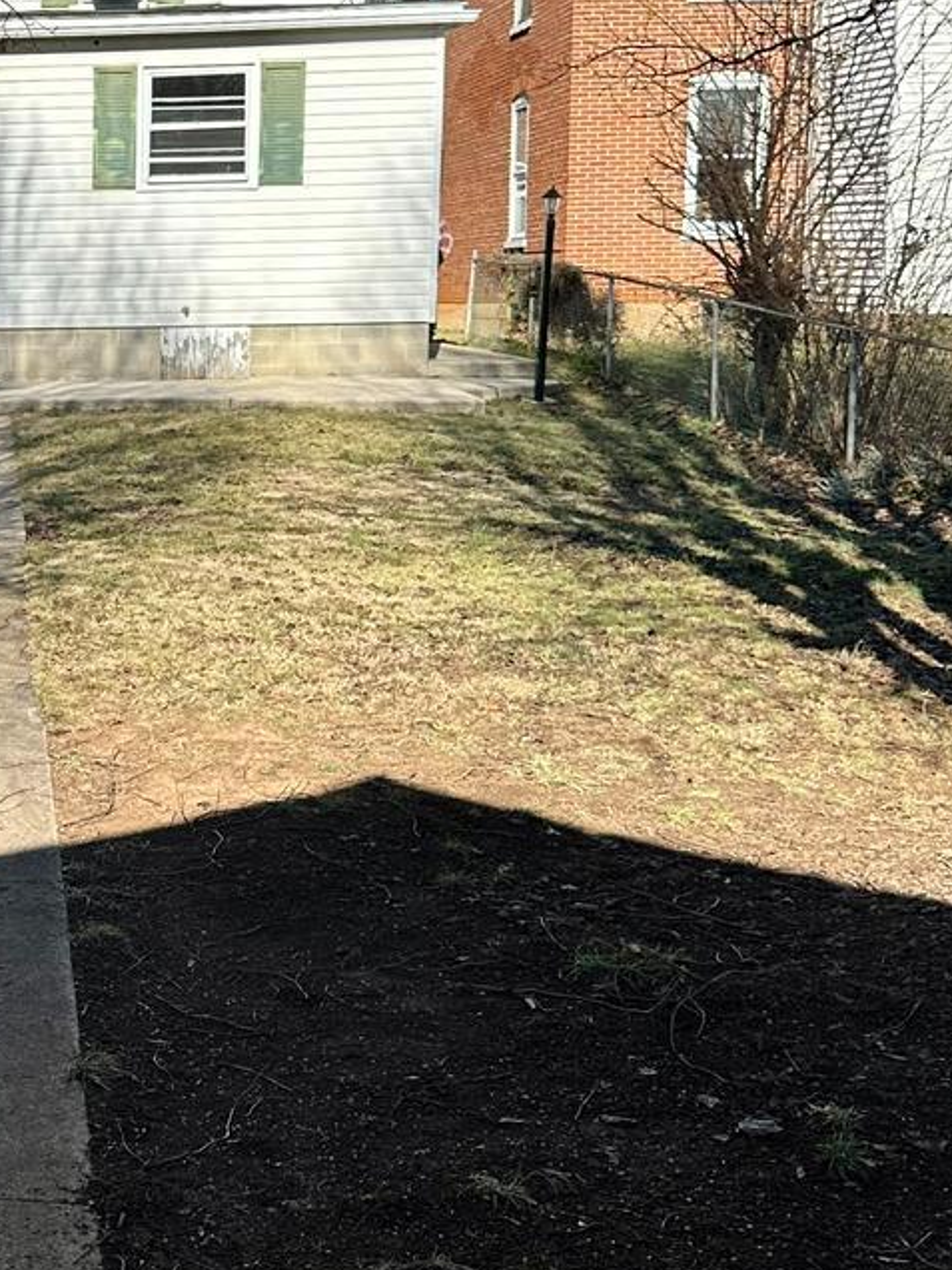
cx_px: -152
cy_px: 531
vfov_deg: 33.2
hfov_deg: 23.3
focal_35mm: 58
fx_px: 2127
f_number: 1.78
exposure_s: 1/3247
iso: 80
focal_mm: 6.86
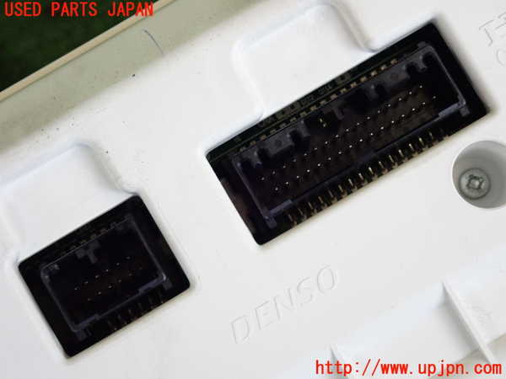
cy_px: 190
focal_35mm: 100
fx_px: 1462
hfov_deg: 19.6
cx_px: 253
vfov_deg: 14.8
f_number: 4.9
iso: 1000
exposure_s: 1/125
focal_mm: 18
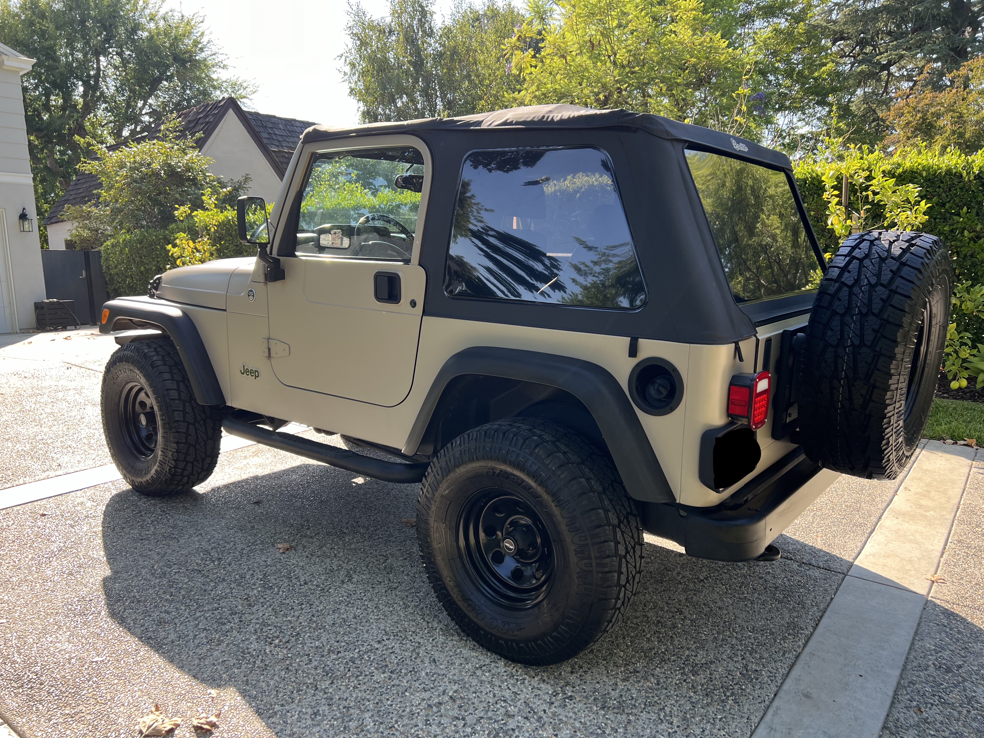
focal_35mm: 26
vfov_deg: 53.1
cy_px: 369
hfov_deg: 67.3
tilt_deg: -7.0
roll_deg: +3.3
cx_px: 492
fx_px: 739
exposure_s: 1/486
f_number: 1.5
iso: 50
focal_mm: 5.7
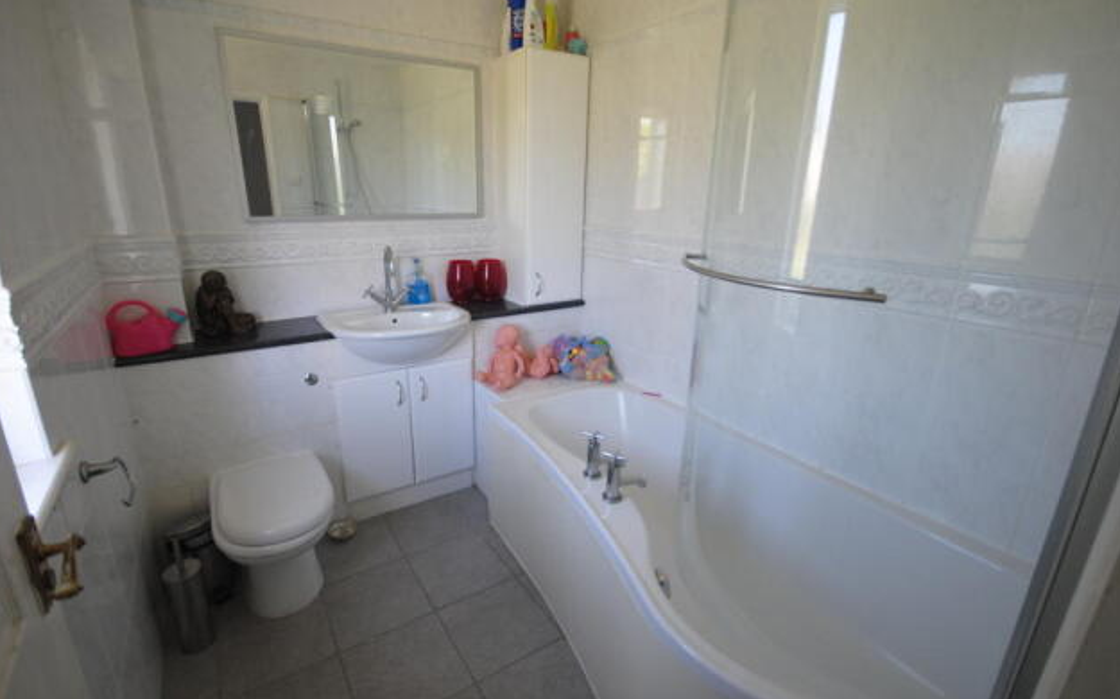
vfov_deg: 71.2
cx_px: 540
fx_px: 488
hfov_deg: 97.8
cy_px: 349
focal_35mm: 16
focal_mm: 10
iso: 400
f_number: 4
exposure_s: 1/50
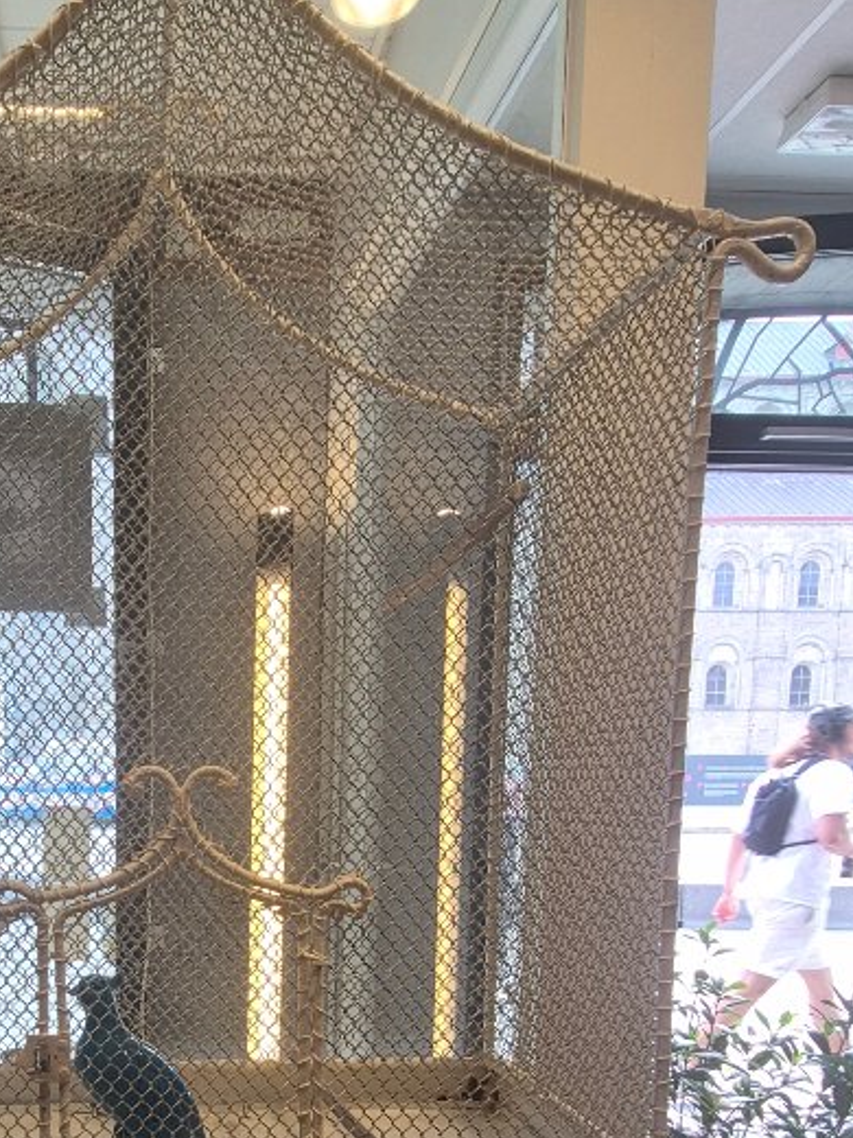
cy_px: 945
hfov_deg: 44.5
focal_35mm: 30
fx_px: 986
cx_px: 168
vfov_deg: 54.8
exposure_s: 1/106
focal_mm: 1.74
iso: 40
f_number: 2.2
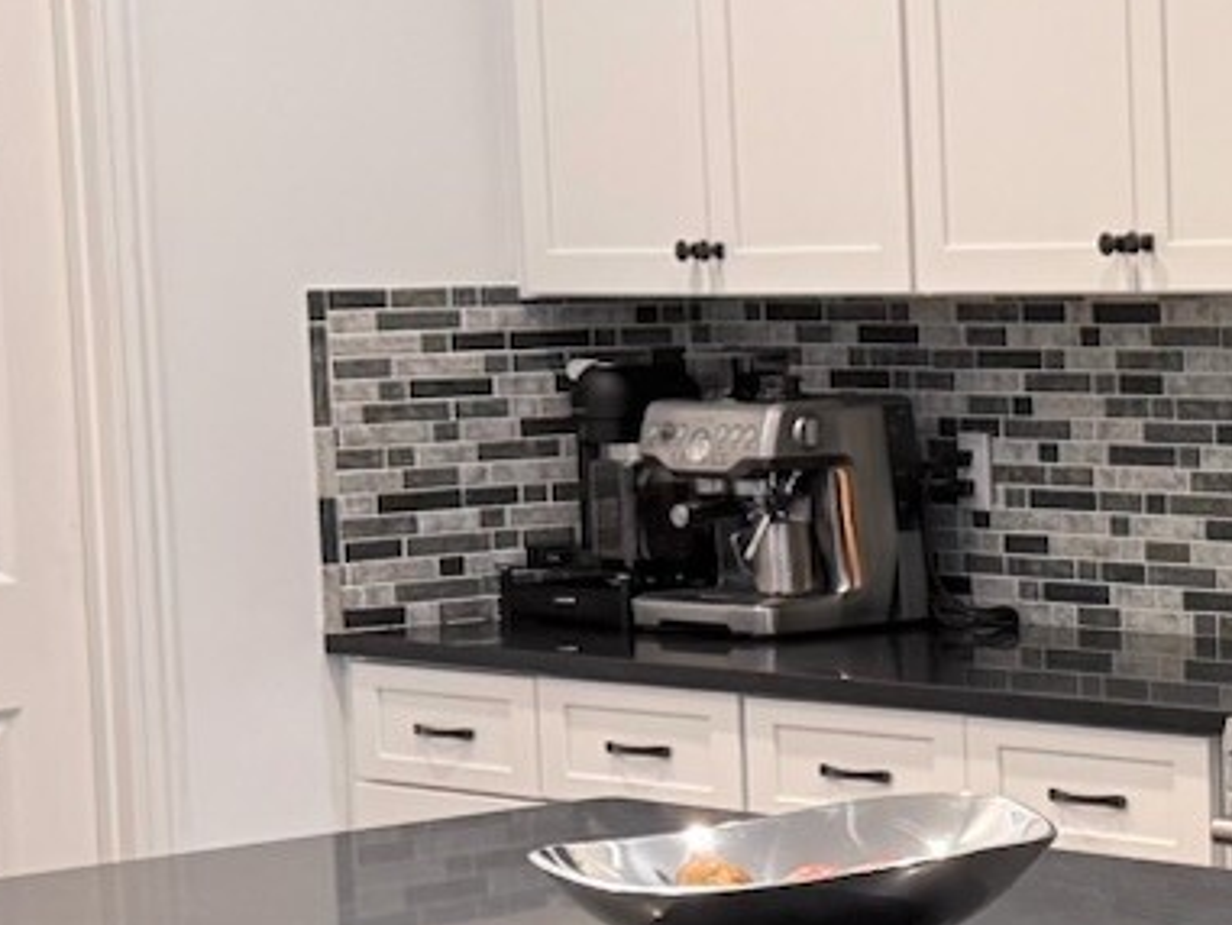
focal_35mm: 129
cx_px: 1504
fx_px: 4593
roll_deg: +1.7
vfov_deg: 11.5
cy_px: 605
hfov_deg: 14.7
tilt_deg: -5.0
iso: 160
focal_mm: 6.76
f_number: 1.78
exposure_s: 1/120
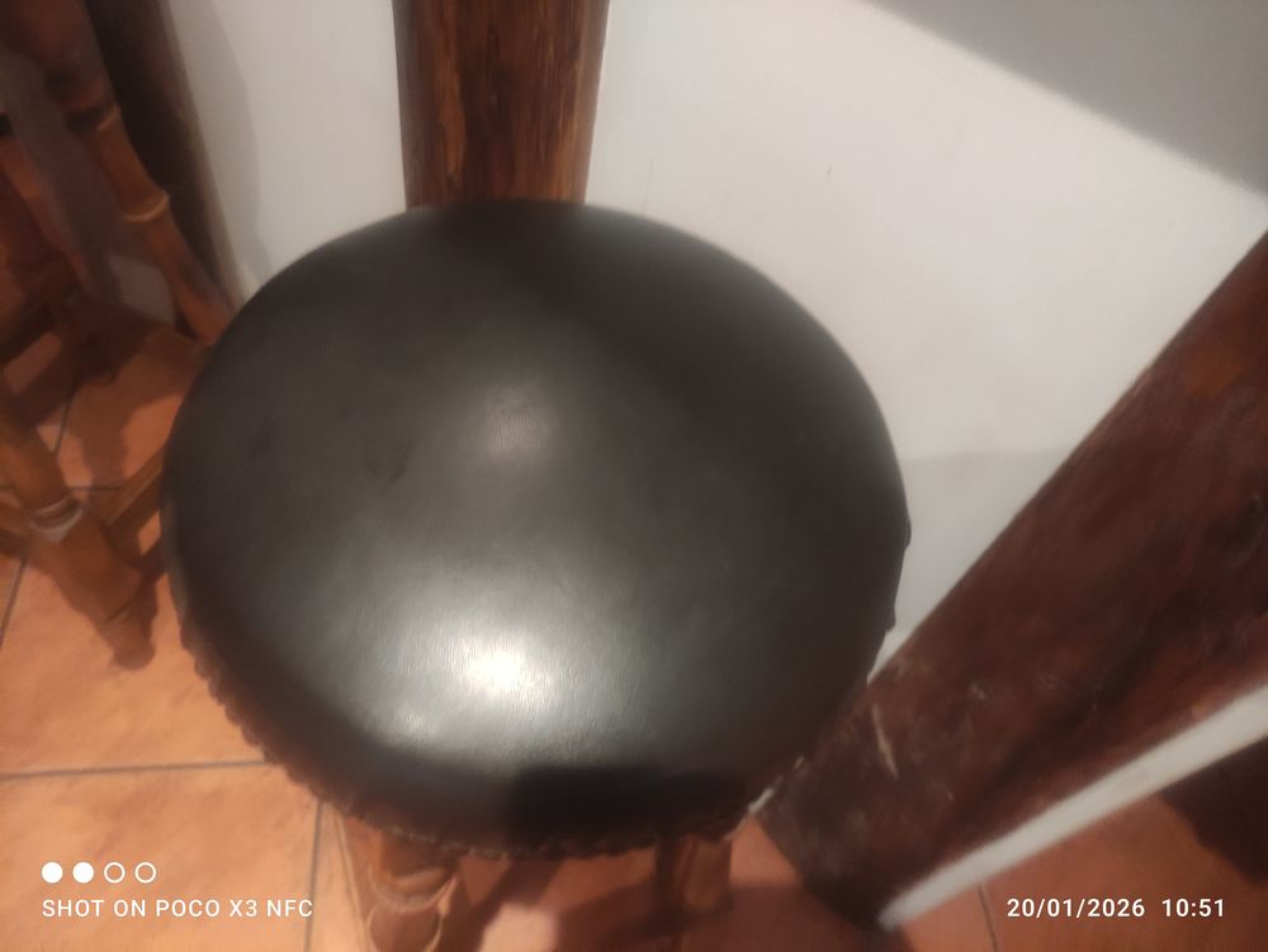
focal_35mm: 25
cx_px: 634
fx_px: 916
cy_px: 476
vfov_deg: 54.9
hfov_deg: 69.4
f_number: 1.89
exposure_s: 1/25
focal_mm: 5.43
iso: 1638
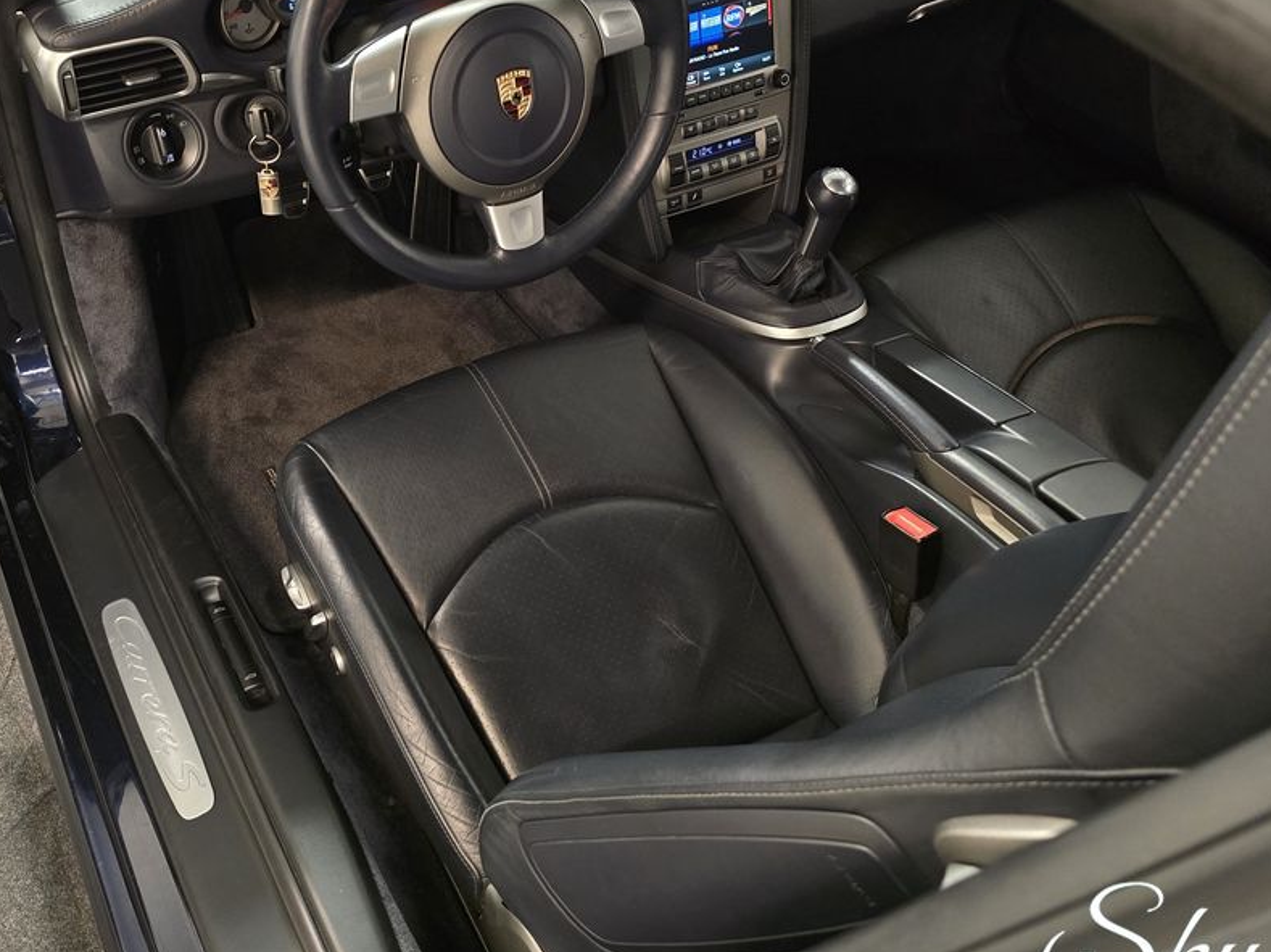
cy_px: 396
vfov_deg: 40.5
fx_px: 1285
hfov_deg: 51.6
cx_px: 417
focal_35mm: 35
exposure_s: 1/33
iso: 1600
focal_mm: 6.3
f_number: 1.7
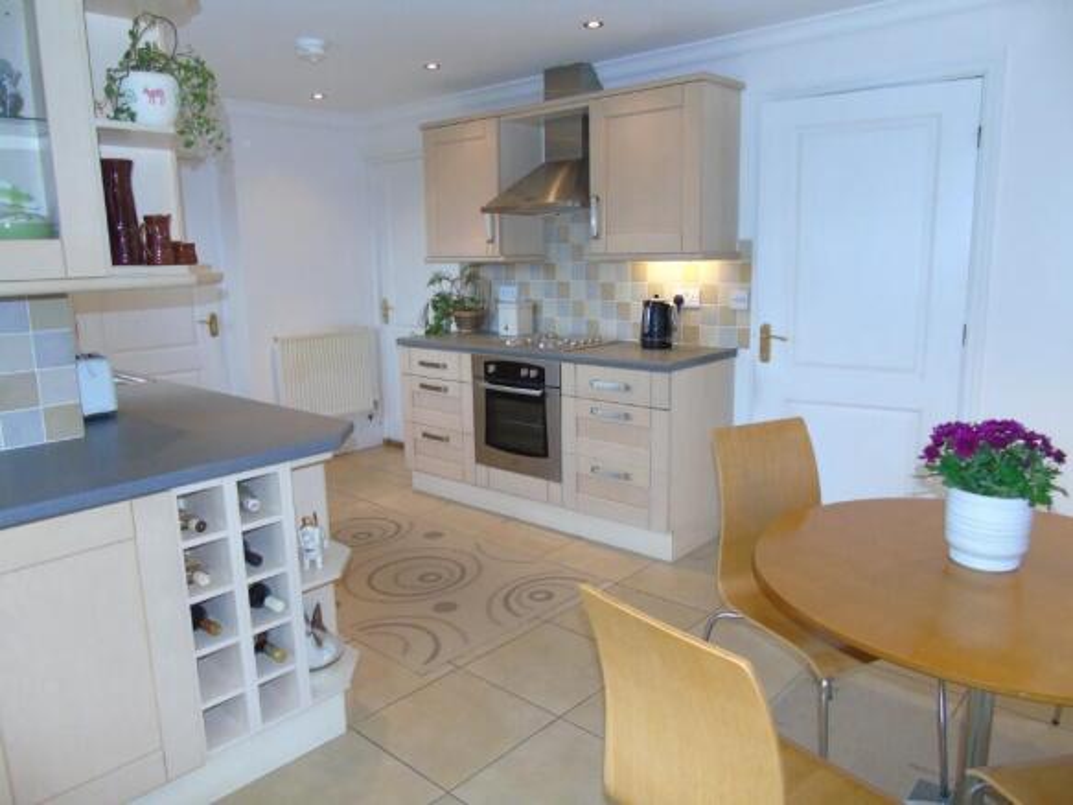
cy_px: 402
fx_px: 775
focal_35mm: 25
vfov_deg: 54.9
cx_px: 536
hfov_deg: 69.4
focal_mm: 4.4
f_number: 3.4
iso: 200
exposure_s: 1/30
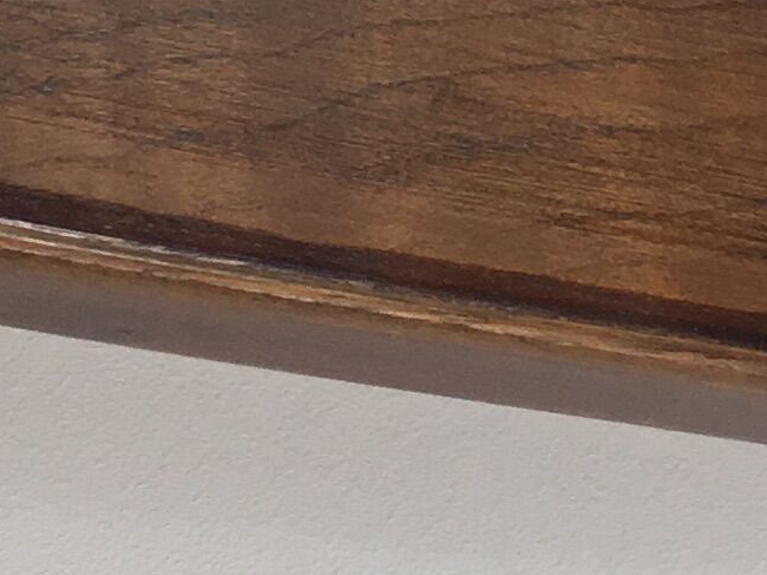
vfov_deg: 8.1
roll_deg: +4.5
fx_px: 3987
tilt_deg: -26.9
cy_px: -234
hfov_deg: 10.6
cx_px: 1200
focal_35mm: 180
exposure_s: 1/33
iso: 40
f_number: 2.2
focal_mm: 4.15
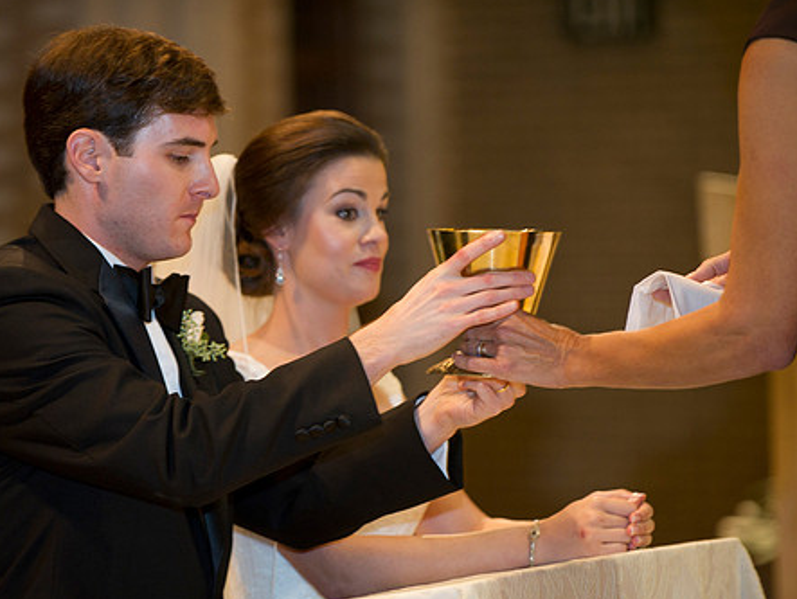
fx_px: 5069
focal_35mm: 220
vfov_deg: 6.8
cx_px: 284
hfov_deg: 9.0
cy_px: 338
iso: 1600
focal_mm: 175
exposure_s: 1/80
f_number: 2.8
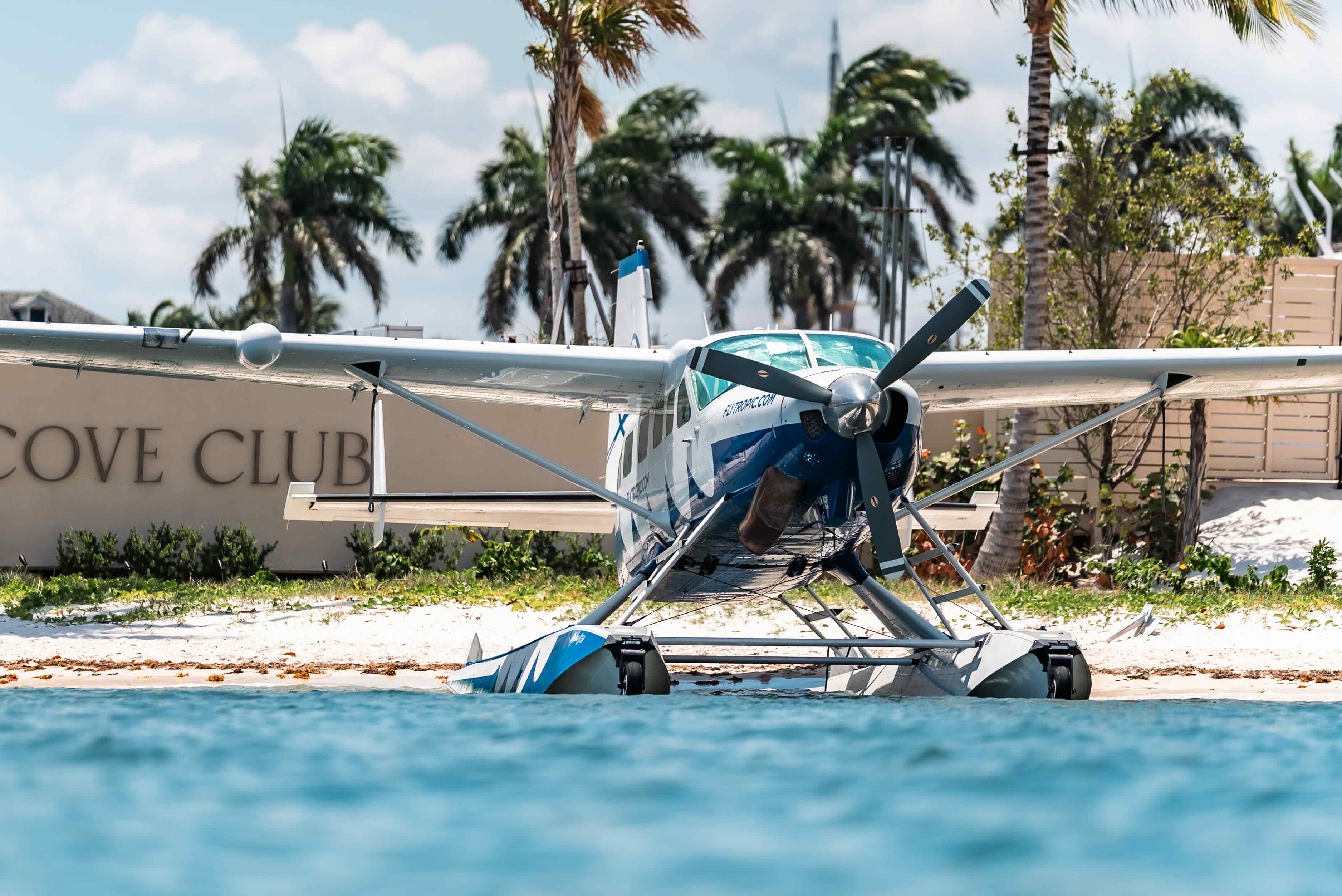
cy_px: 484
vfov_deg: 6.1
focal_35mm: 226
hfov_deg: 9.1
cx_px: 619
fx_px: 8429
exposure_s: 1/2500
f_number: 2.8
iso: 80
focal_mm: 200
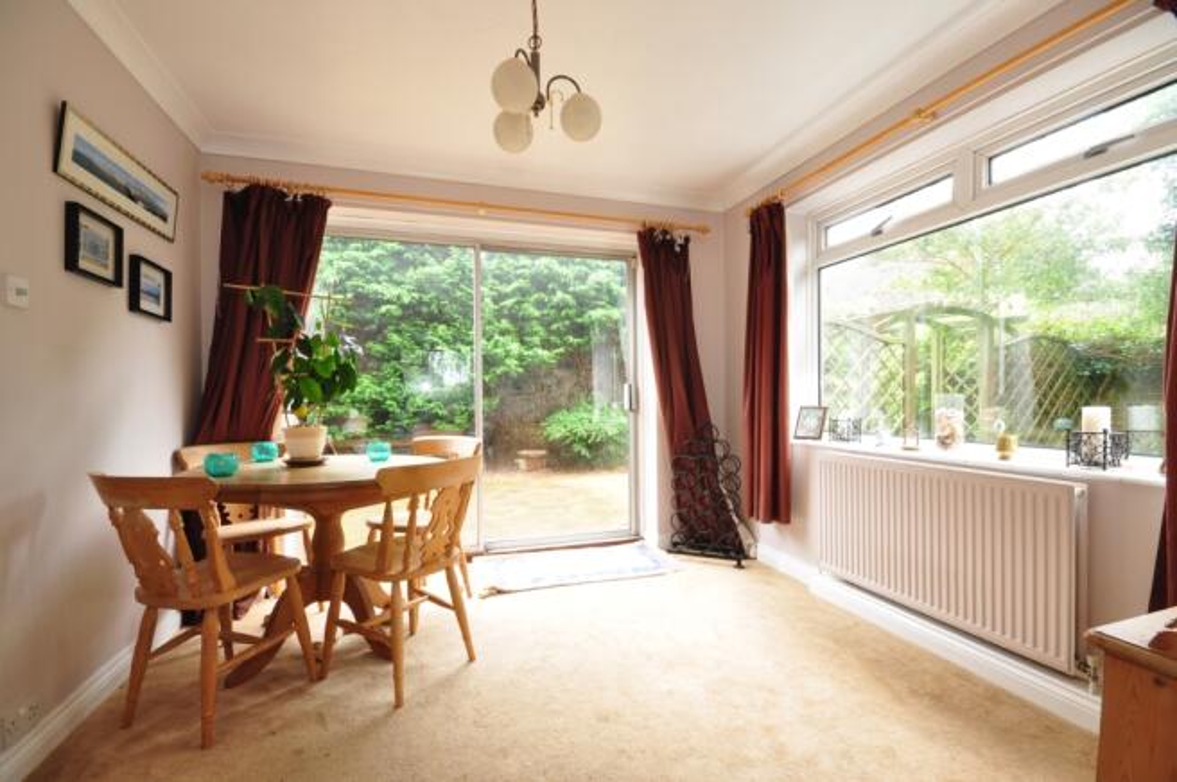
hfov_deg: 100.4
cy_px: 391
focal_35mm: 15
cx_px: 588
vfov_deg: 77.2
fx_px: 490
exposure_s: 1/1.6
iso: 200
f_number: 11
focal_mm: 10
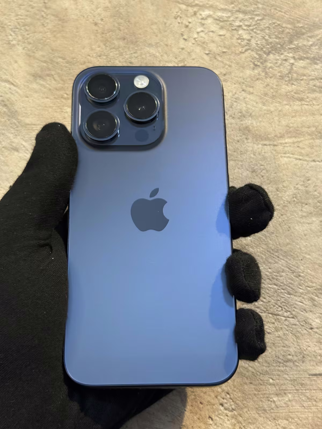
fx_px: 595
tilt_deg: +11.2
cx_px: 161
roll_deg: -0.7
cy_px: 214
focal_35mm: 48
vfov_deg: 39.7
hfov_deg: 30.3
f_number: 1.78
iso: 200
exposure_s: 1/50
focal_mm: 6.76
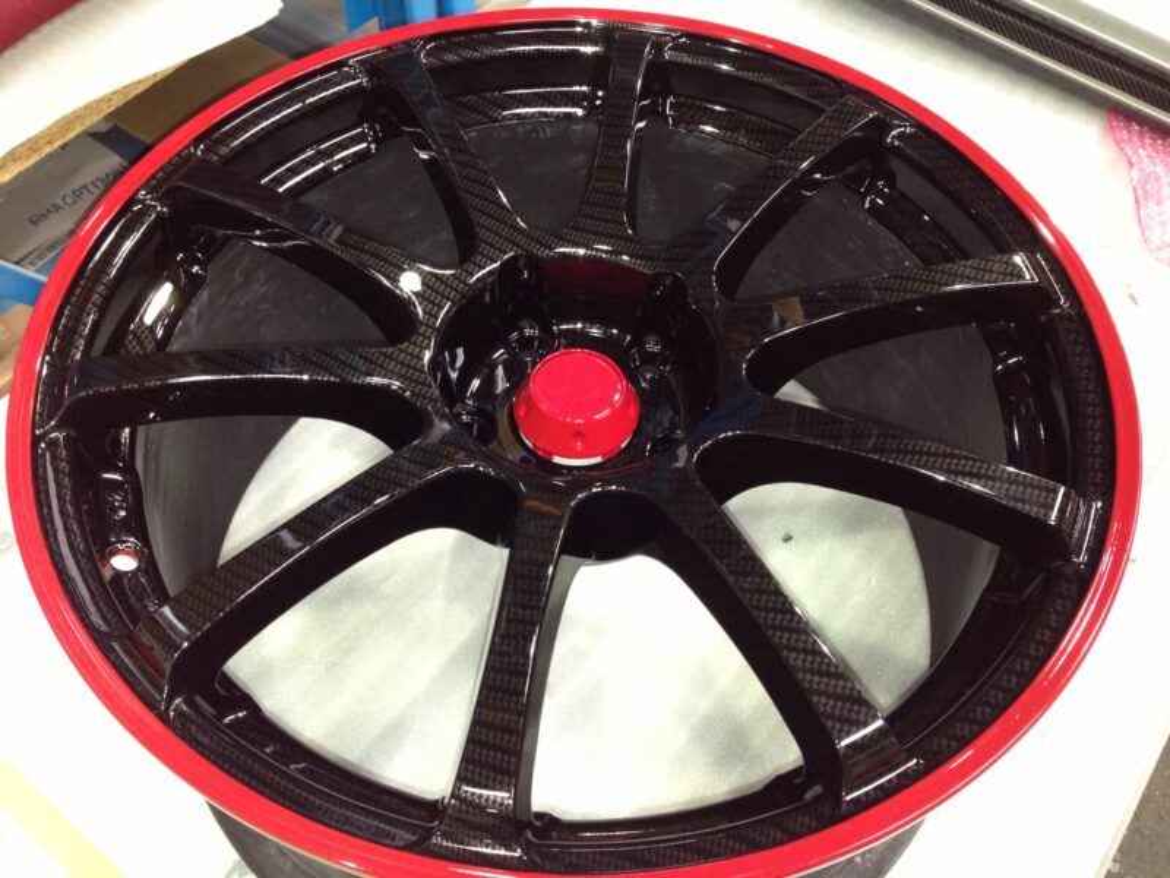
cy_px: 439
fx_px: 1115
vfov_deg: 42.9
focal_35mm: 33
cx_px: 585
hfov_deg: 55.4
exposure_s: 1/20
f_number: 2.4
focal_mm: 4.13
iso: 160
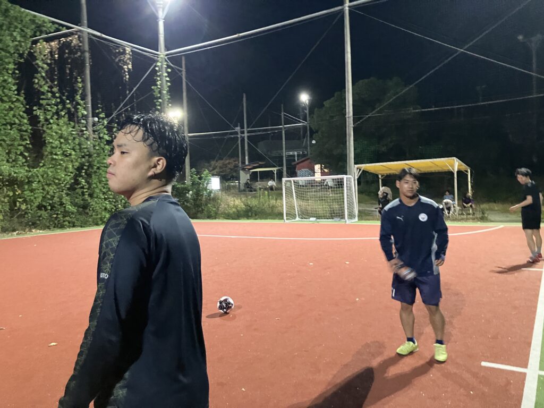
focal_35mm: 28
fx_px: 440
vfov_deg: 49.7
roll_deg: +0.9
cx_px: 272
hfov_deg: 63.4
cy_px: 204
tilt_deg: -1.6
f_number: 1.8
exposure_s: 1/30
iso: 640
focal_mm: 3.99
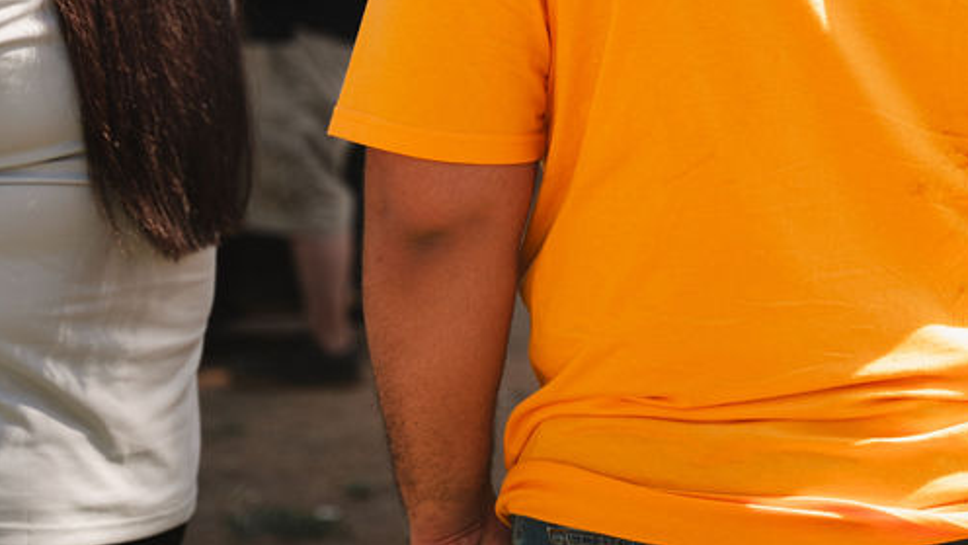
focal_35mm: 126
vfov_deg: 9.5
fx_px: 3234
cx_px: 839
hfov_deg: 16.8
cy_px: -52
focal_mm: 58.3
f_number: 2.8
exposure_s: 1/640
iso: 100
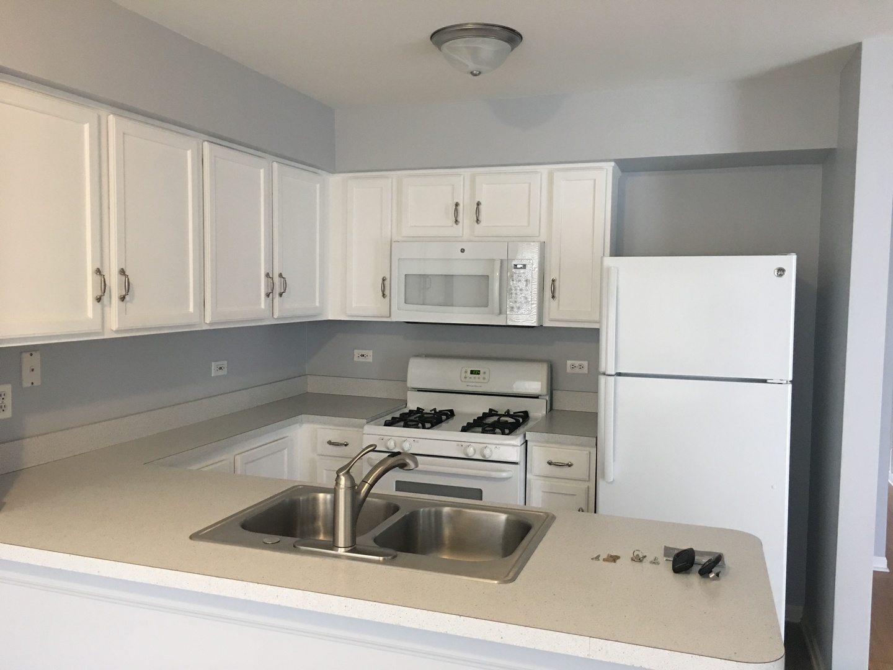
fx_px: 748
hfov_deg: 61.7
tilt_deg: -1.2
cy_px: 335
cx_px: 446
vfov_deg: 48.2
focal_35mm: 29
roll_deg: -1.3
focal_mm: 4.15
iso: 80
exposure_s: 1/15
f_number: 2.2
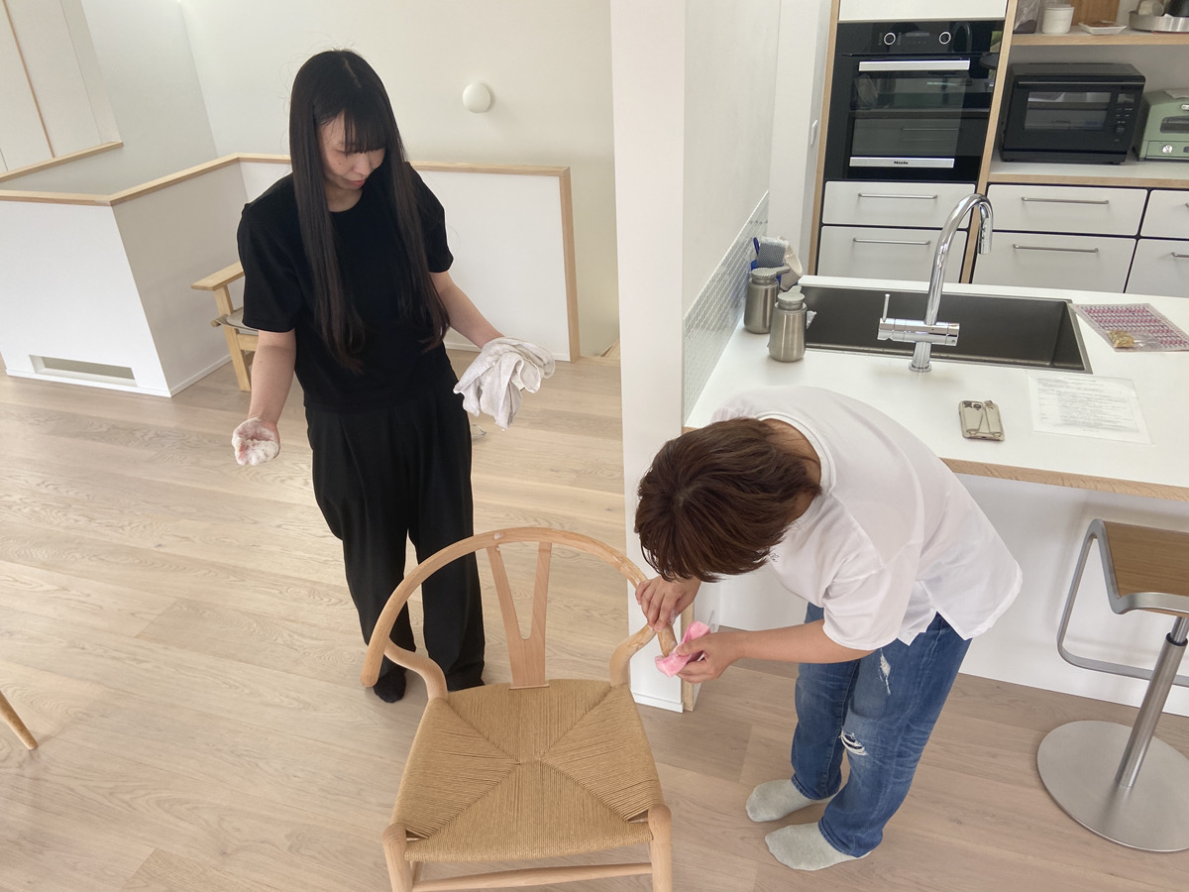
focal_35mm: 26
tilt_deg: -29.6
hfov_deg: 67.3
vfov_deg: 53.1
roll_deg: +3.6
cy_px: 446
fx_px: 893
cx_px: 594
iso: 32
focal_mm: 4.25
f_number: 1.8
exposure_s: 1/122
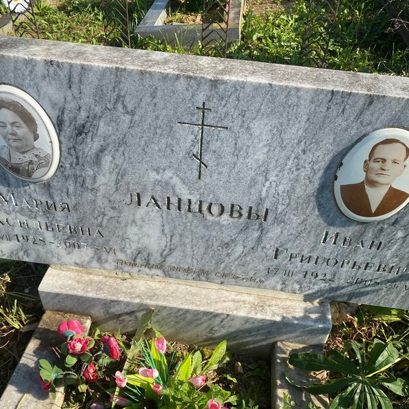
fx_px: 414
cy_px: 206
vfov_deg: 52.5
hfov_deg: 52.5
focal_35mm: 31
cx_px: 219
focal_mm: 4.25
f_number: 1.8
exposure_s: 1/1565
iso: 32
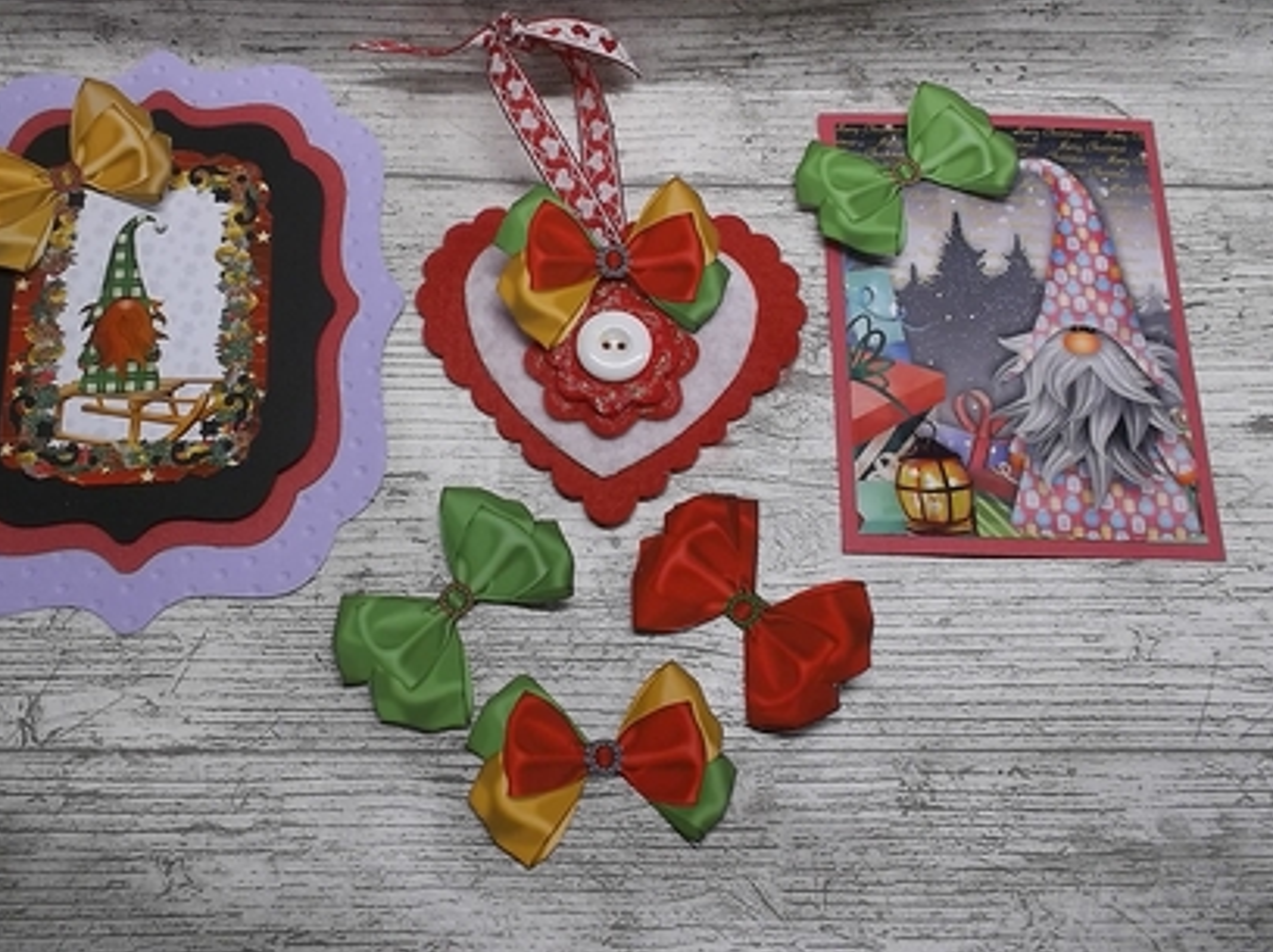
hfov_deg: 56.8
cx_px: 580
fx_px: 1175
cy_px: 429
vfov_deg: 44.0
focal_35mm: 32
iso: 89
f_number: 3.3
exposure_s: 1/30
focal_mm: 4.1
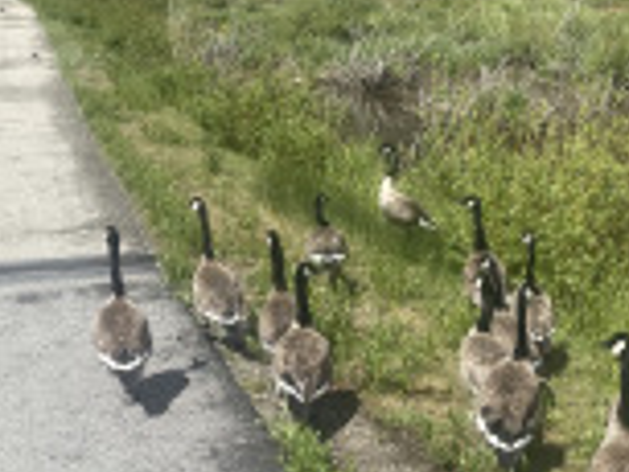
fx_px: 1127
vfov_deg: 22.2
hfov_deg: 31.1
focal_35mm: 62
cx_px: 378
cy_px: 542
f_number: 1.8
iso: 32
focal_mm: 4.25
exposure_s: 1/2755
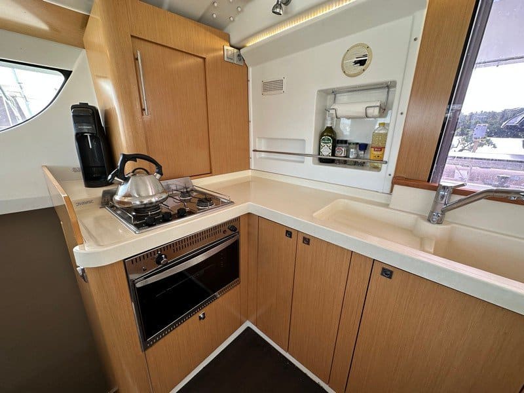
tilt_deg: -18.1
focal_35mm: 14
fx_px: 212
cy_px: 196
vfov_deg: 85.7
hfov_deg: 102.1
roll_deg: -1.8
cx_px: 262
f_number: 2.2
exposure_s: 1/99
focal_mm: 2.22
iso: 64
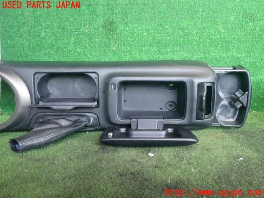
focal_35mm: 30
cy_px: 99
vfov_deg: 46.8
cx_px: 132
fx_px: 229
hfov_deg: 60.0
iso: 200
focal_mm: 5.4
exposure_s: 1/40
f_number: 2.3
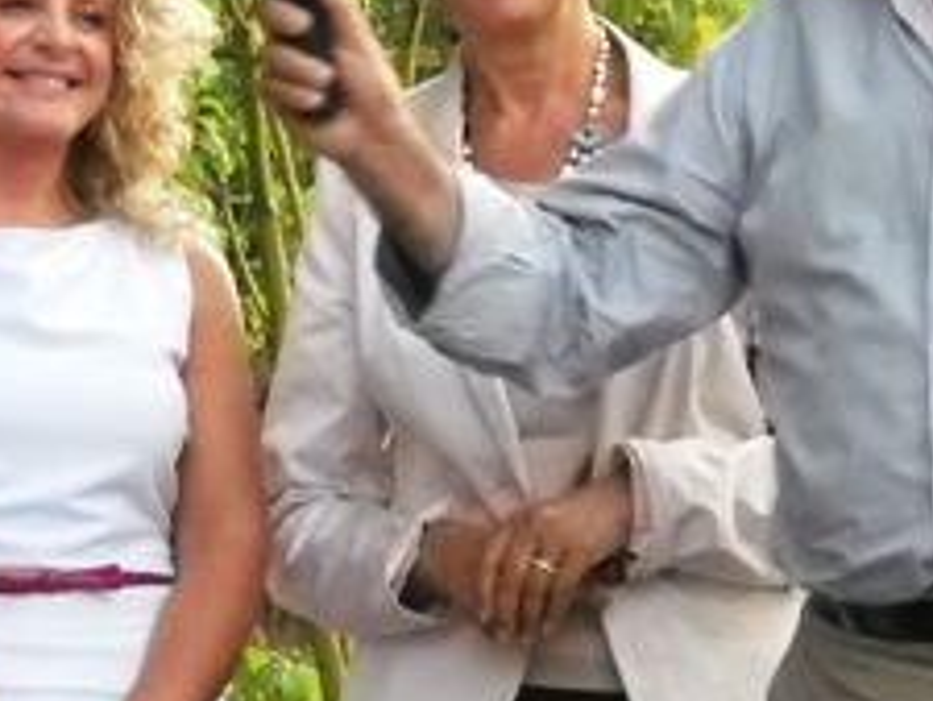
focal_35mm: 247
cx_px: 149
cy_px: 112
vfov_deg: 6.0
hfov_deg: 8.0
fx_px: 6661
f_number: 6
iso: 800
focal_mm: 20.49
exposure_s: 1/148
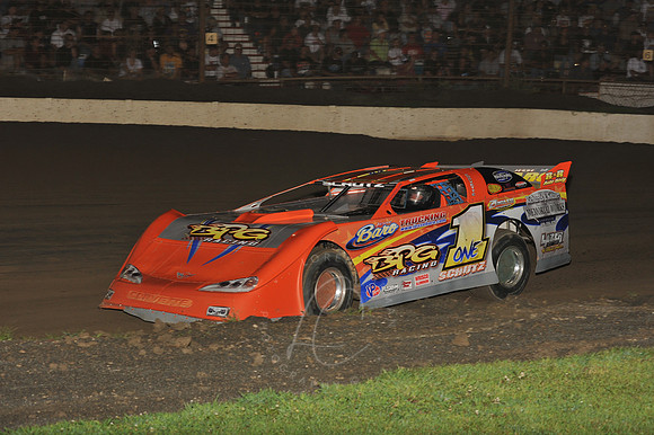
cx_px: 327
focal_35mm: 100
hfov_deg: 20.4
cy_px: 218
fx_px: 1816
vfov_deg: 13.7
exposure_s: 1/320
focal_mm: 100
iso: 640
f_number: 7.1
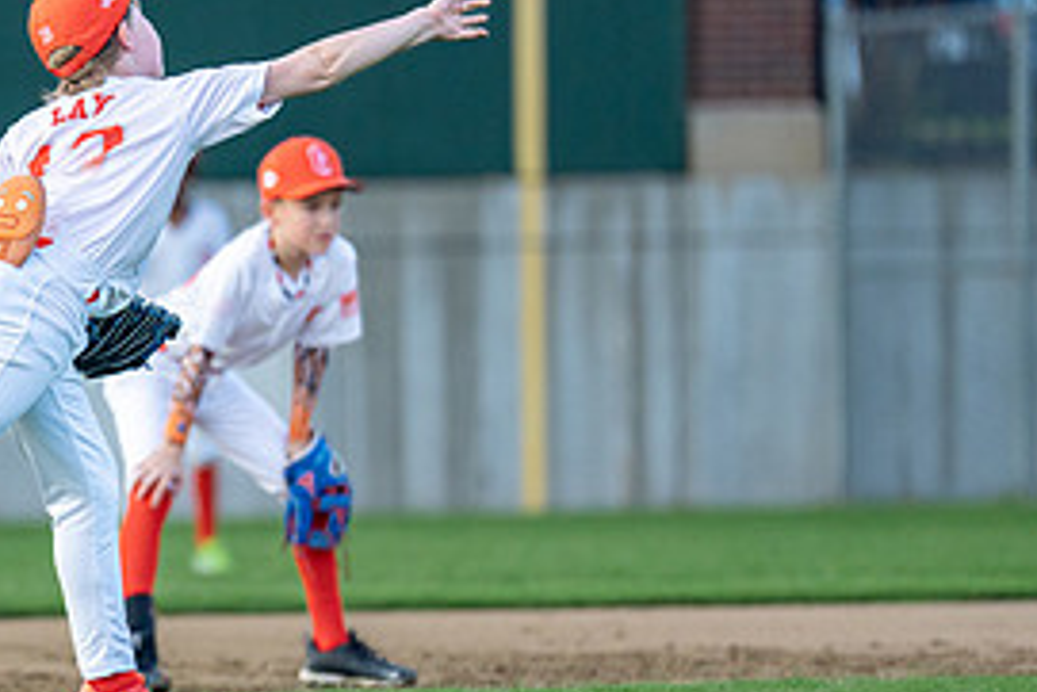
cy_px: 343
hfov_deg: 3.7
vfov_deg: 2.5
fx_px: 16081
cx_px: -56
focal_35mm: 558
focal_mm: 200
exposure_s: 1/2000
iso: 800
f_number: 2.8
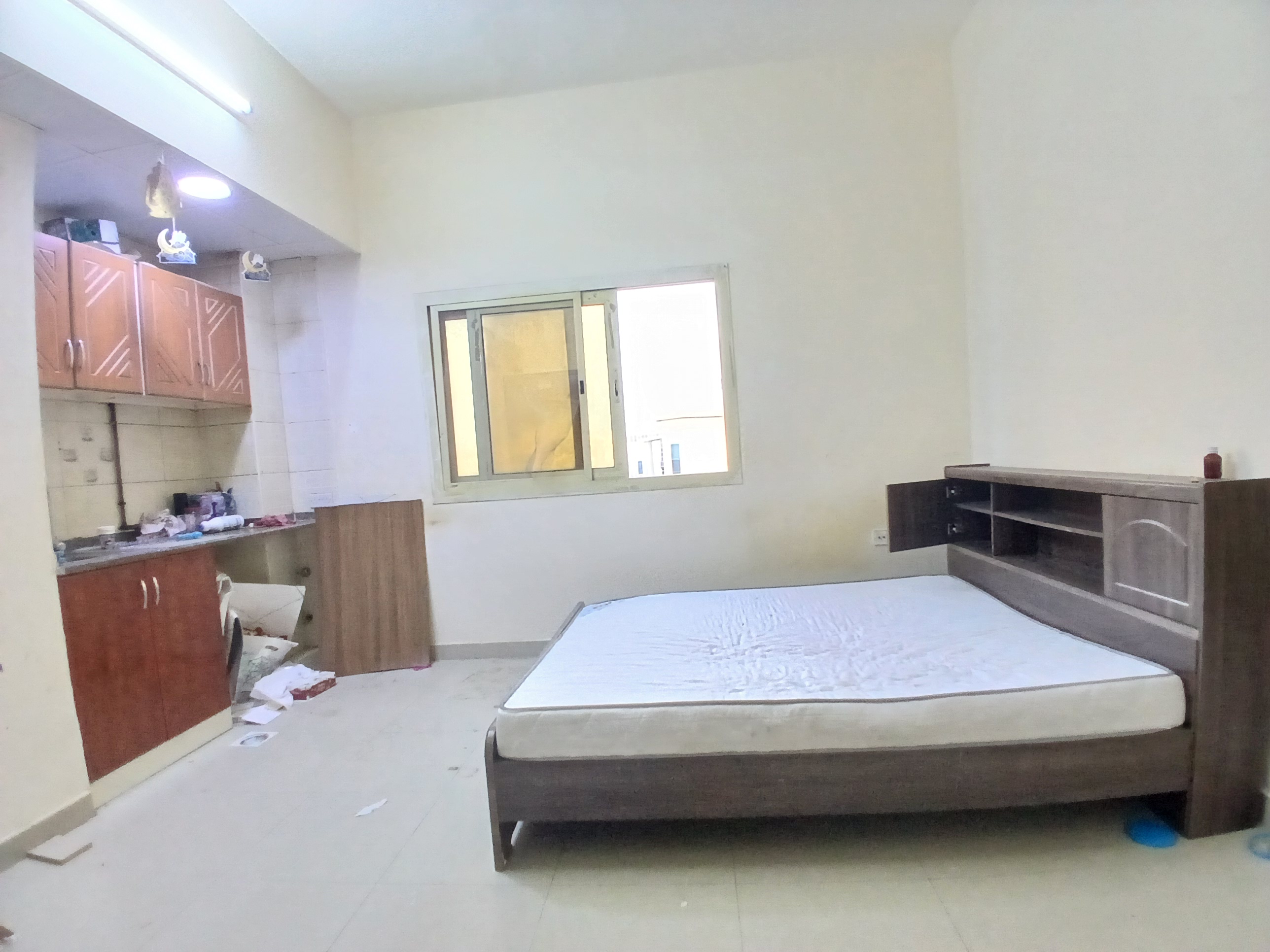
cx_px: 635
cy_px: 476
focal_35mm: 17
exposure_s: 1/25
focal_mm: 1.4
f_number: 2.2
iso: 400
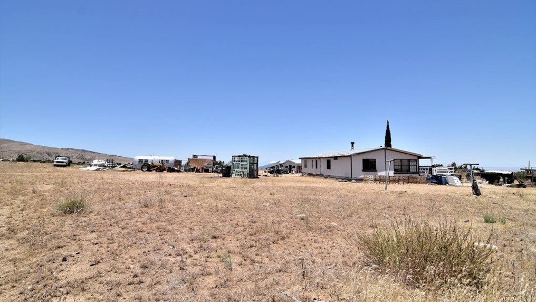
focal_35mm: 19
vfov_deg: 58.2
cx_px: 269
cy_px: 134
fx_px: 270
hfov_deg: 89.6
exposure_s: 1/320
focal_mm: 12
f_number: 8
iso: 100
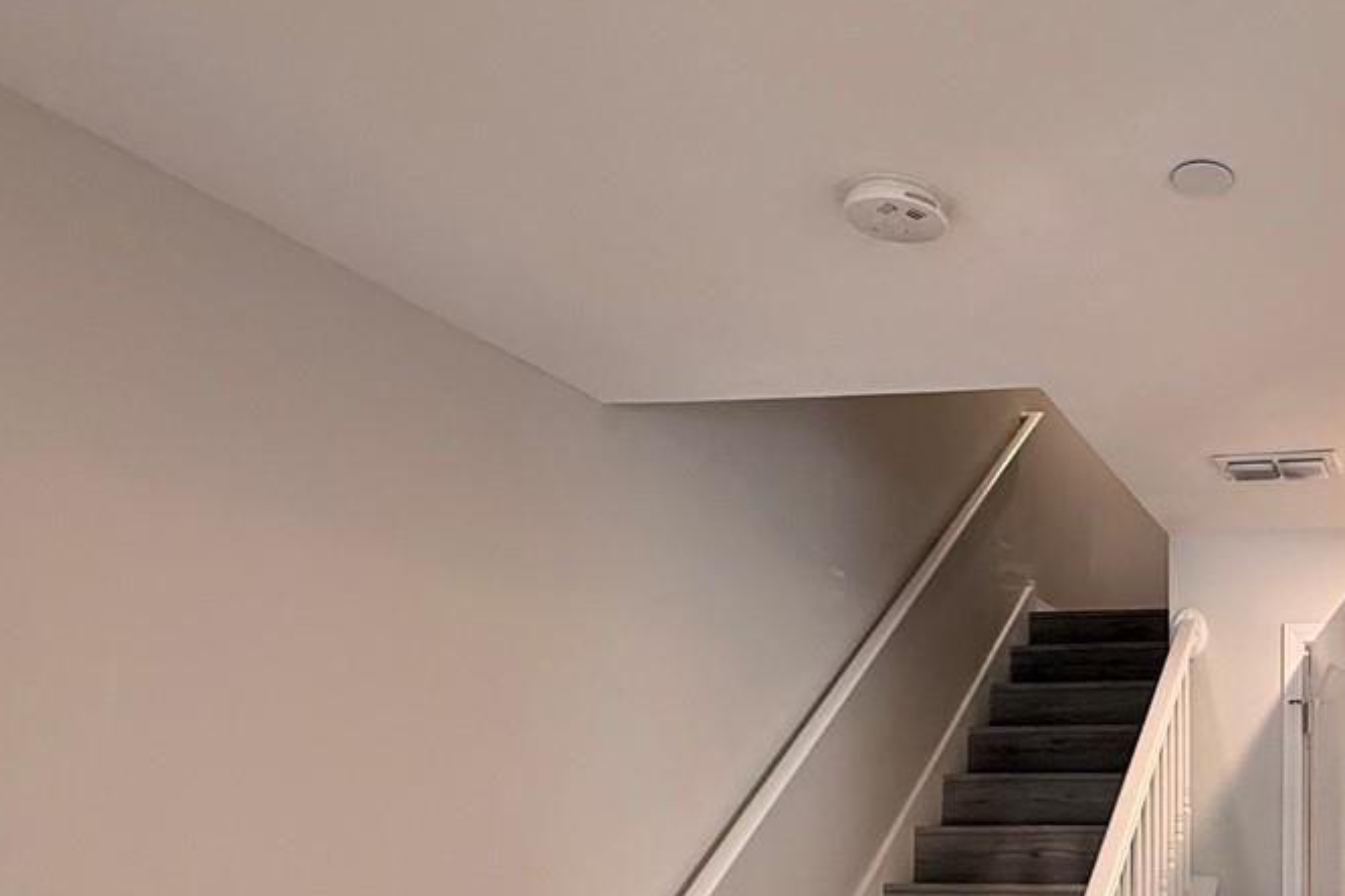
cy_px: 769
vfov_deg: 36.0
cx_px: 1297
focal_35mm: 35
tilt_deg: +3.0
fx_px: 1308
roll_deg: -0.4
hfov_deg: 46.9
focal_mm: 2.22
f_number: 2.2
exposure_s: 1/60
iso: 200
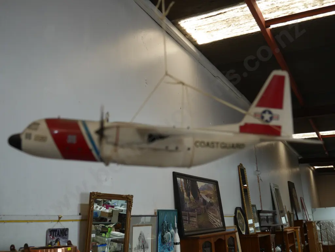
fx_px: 368
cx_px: 168
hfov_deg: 49.0
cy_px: 126
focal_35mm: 38
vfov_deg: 37.8
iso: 200
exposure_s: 1/80
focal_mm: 19
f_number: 4.1
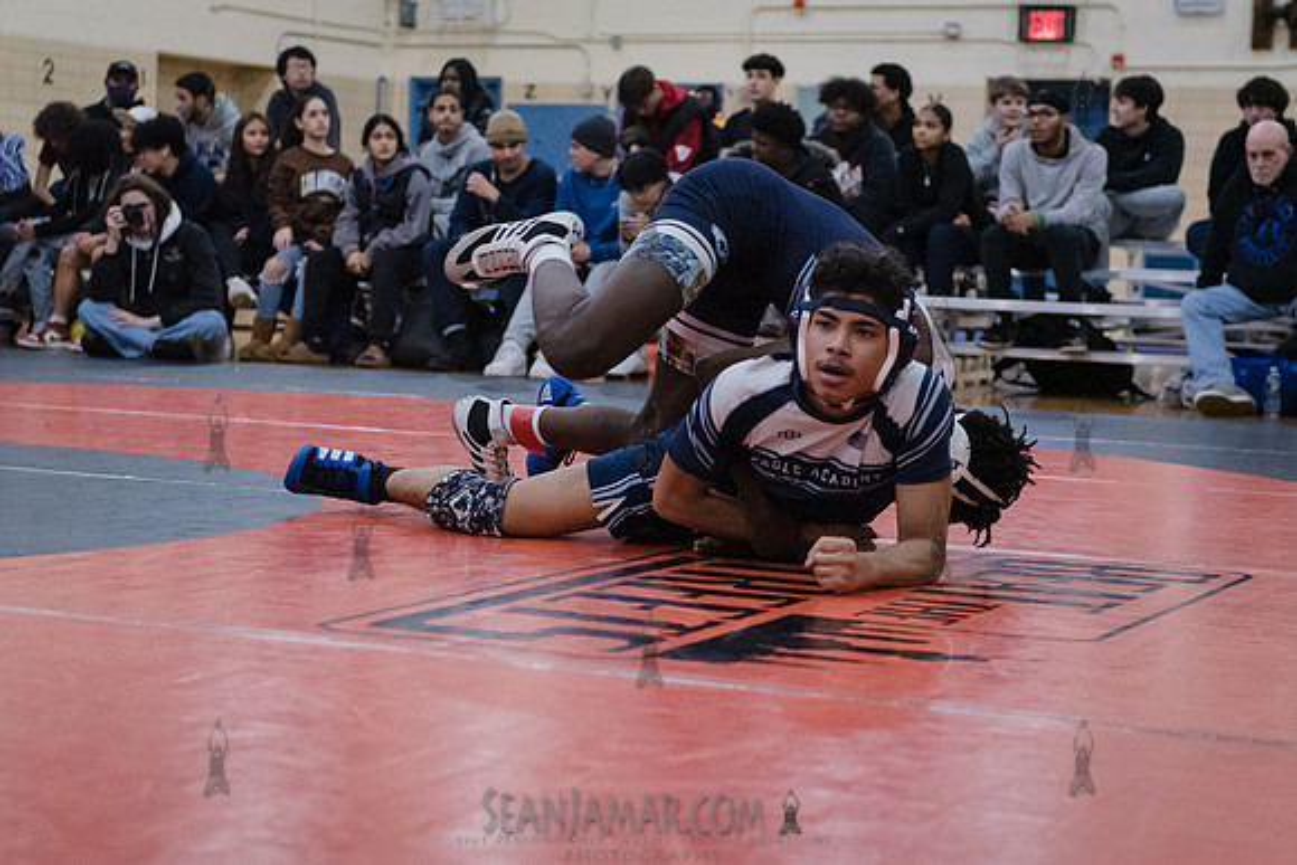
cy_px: 432
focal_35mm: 75
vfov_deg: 18.1
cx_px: 648
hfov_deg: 26.8
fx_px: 2718
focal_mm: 62
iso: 8000
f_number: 3.2
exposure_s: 1/320
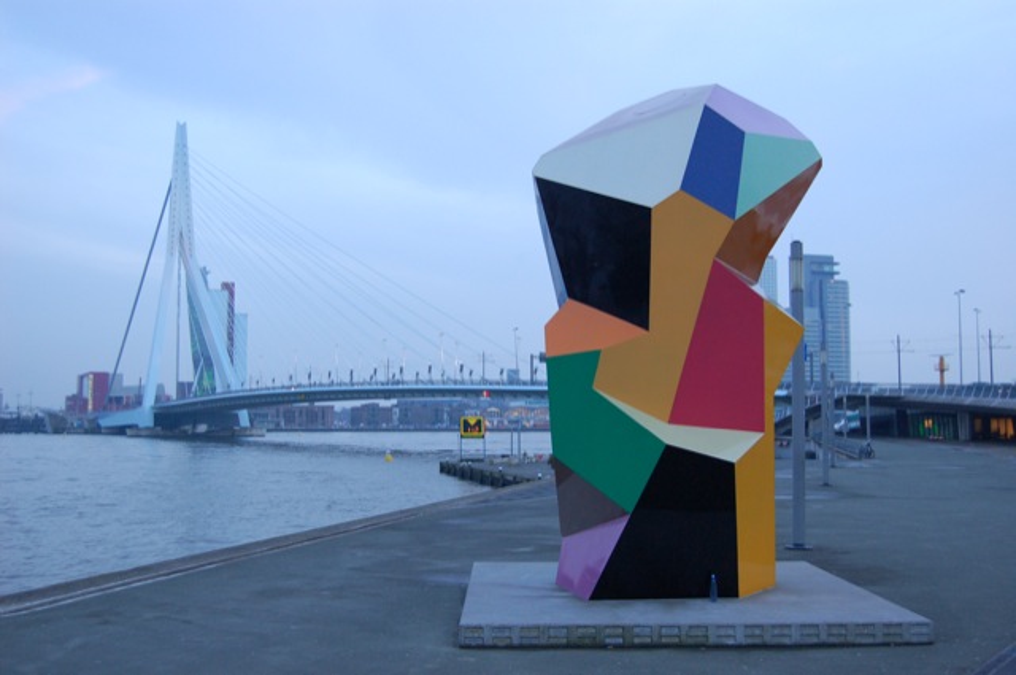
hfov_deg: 49.6
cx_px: 508
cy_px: 338
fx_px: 1099
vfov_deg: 34.1
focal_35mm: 39
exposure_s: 1/60
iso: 800
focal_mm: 26
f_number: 4
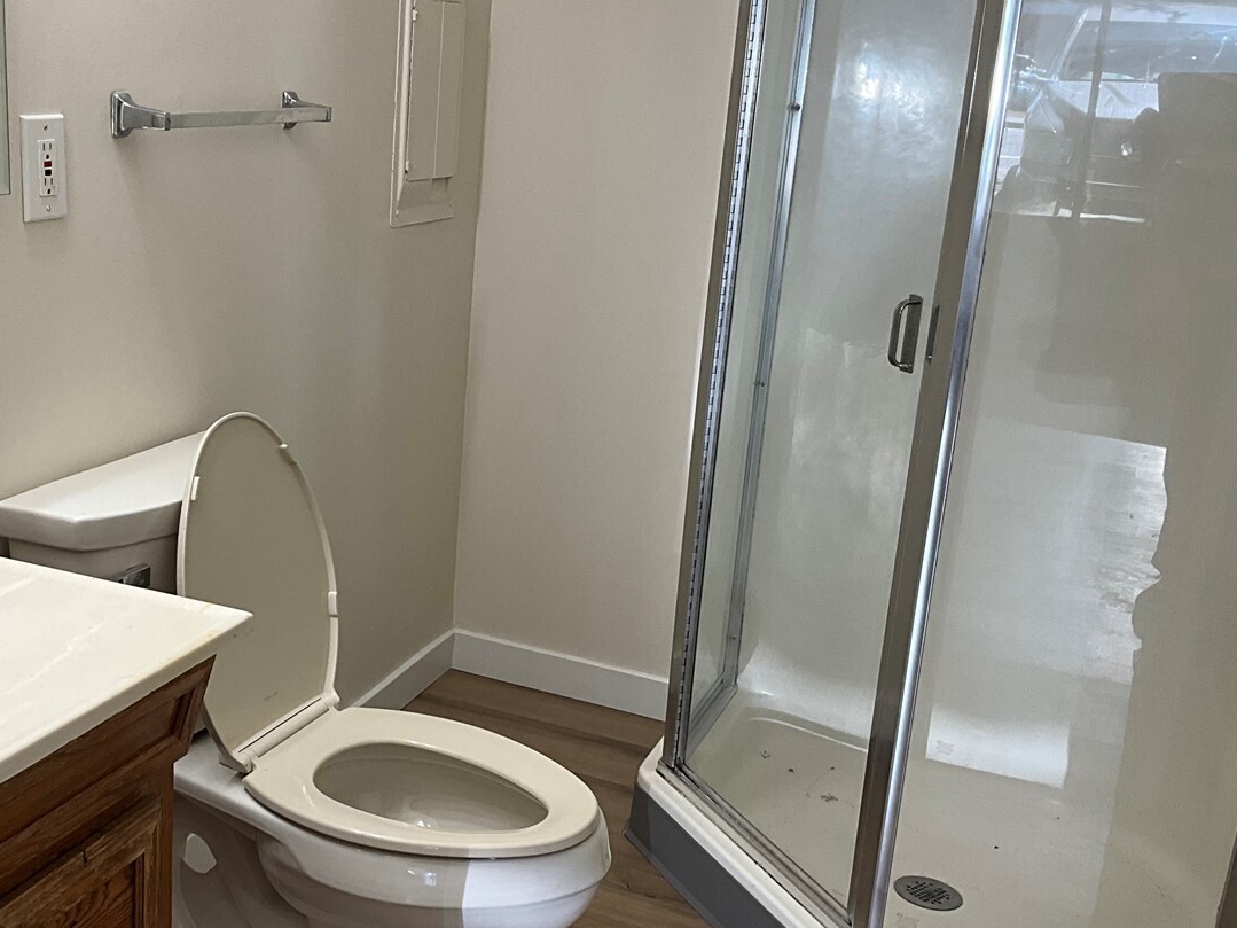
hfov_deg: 43.0
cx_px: 381
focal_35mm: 43
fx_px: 1536
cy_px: 496
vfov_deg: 33.6
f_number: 1.8
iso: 50
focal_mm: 3
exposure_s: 1/120
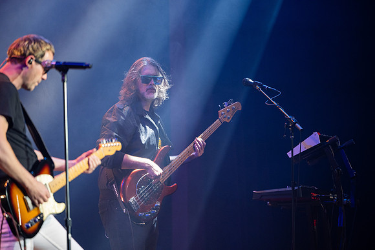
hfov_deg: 11.4
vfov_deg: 7.6
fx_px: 1875
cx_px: 188
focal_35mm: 180
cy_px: 125
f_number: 2.8
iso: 800
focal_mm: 180
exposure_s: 1/200
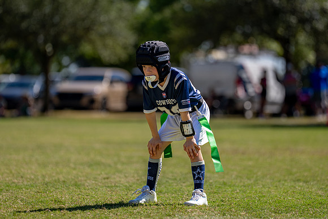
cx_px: 157
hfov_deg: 9.1
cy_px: 89
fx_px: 2070
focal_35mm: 227
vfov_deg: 6.1
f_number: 2.8
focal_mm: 176
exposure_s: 1/2500
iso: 160
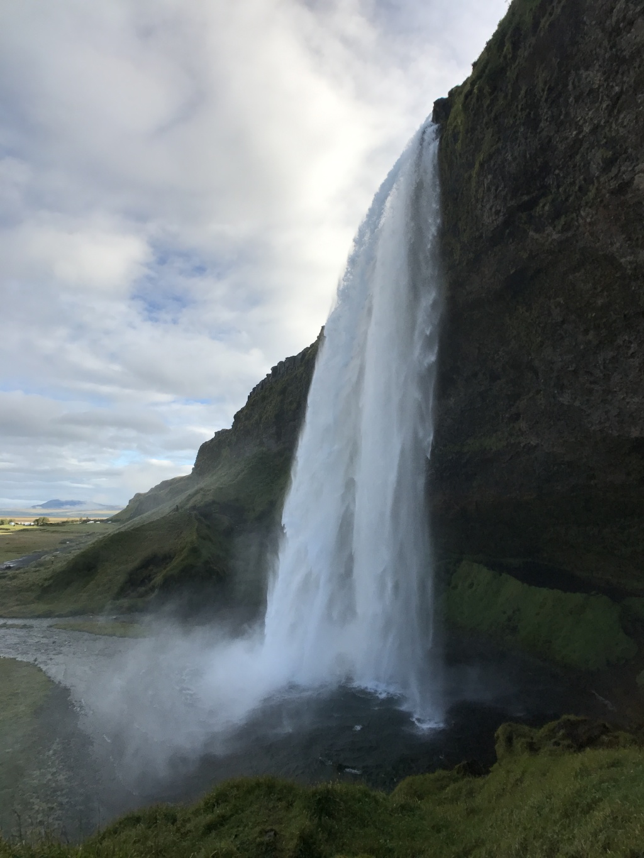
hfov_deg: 49.8
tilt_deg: +13.3
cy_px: 429
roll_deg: -1.0
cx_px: 322
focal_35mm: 28
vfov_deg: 63.4
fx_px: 694
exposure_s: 1/1773
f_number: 1.8
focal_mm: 3.99
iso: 20
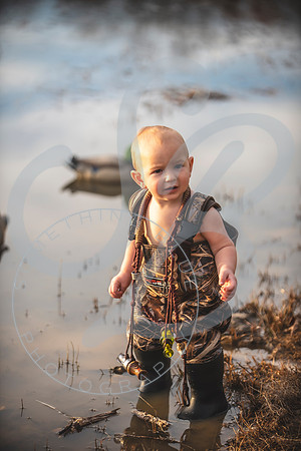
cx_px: 150
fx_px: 1630
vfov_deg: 15.8
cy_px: 226
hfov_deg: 10.5
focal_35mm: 130
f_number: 2.8
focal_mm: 130
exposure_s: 1/400
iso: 100
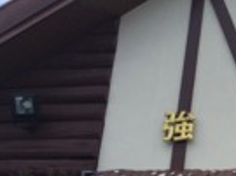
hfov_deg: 17.1
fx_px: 681
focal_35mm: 100
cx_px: 388
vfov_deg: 14.8
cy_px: 85
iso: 32
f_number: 2.2
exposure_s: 1/1140
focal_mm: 4.12
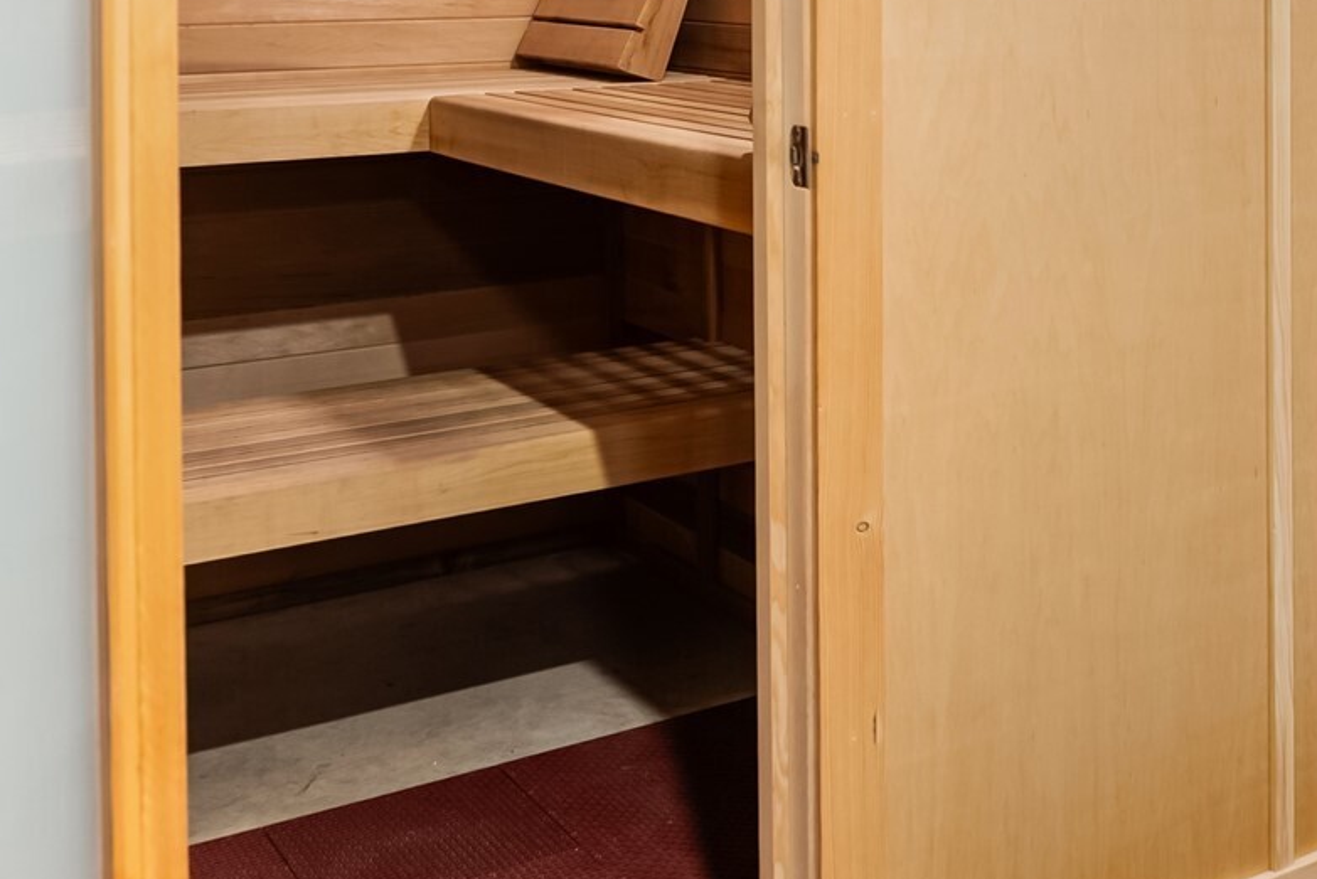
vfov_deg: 24.6
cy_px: -42
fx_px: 1903
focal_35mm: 52
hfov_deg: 36.1
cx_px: 1158
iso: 400
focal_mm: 24
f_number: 3.2
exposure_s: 1/5
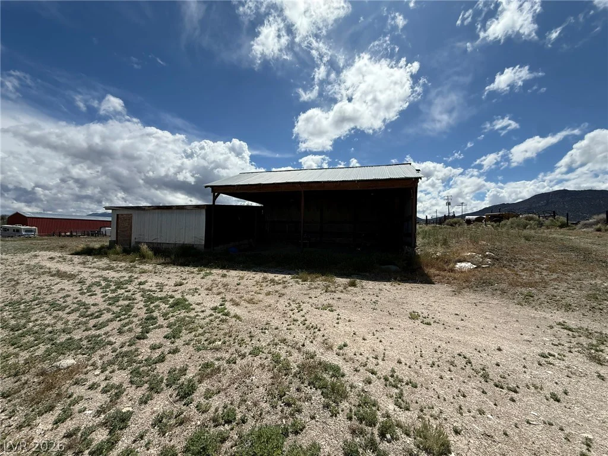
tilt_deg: +0.5
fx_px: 246
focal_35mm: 14
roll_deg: -1.8
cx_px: 304
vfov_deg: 85.7
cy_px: 228
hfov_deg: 102.1
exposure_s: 1/4425
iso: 50
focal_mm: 2.22
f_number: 2.2
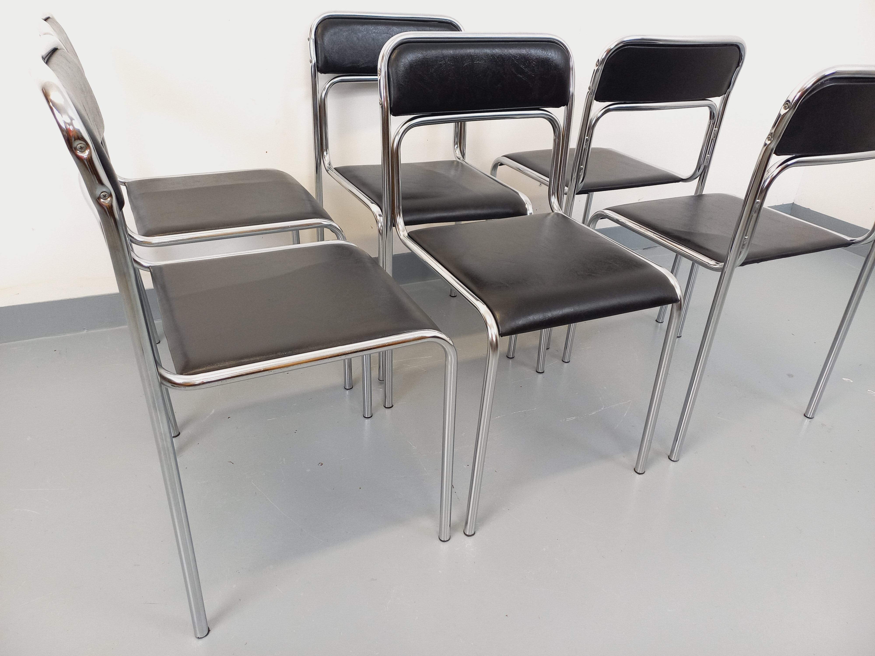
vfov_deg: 54.9
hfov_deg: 69.4
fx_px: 632
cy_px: 328
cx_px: 438
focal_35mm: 25
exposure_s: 1/50
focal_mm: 4.65
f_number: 1.8
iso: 200
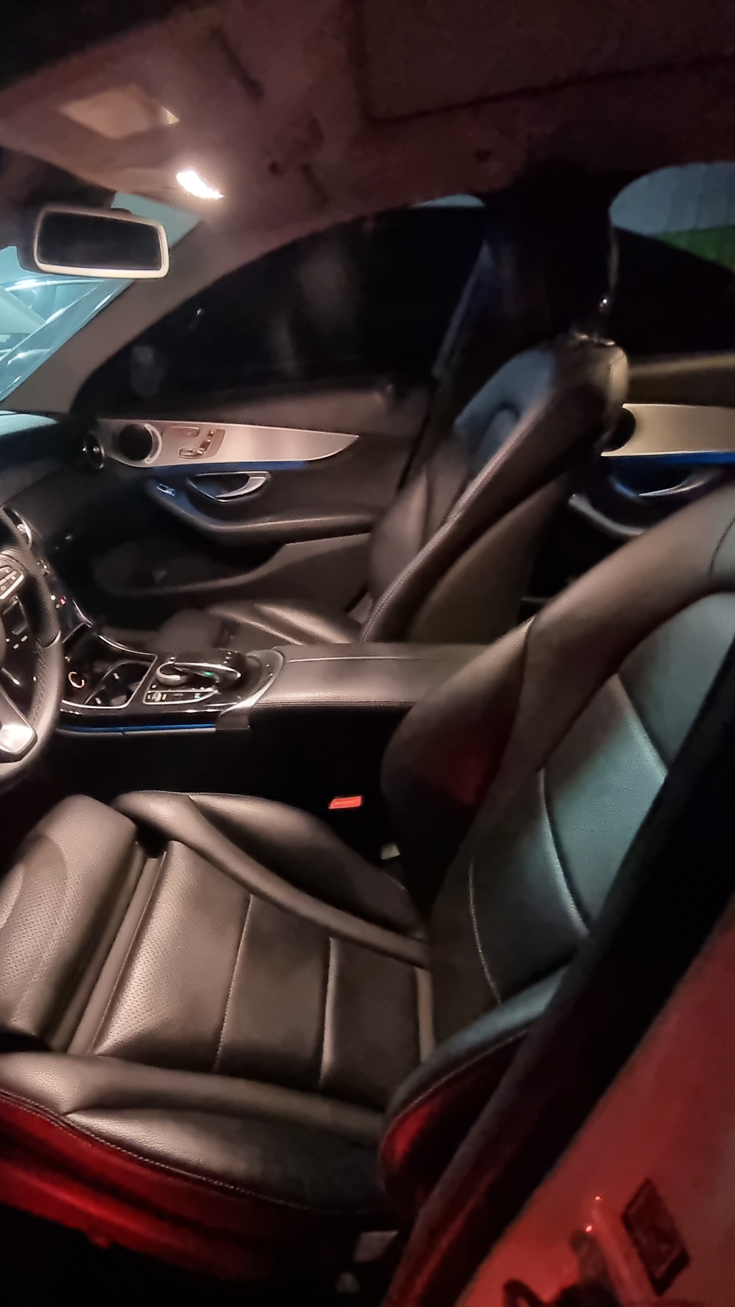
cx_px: 168
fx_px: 658
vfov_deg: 89.6
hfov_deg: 55.1
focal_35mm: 19
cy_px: 653
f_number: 2.2
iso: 2000
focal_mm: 2.2
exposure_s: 1/24
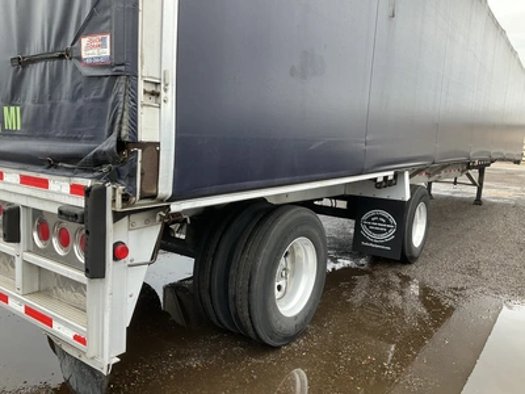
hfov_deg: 61.7
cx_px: 262
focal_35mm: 29
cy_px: 197
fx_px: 440
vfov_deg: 48.2
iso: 20
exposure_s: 1/149
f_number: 1.8
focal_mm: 3
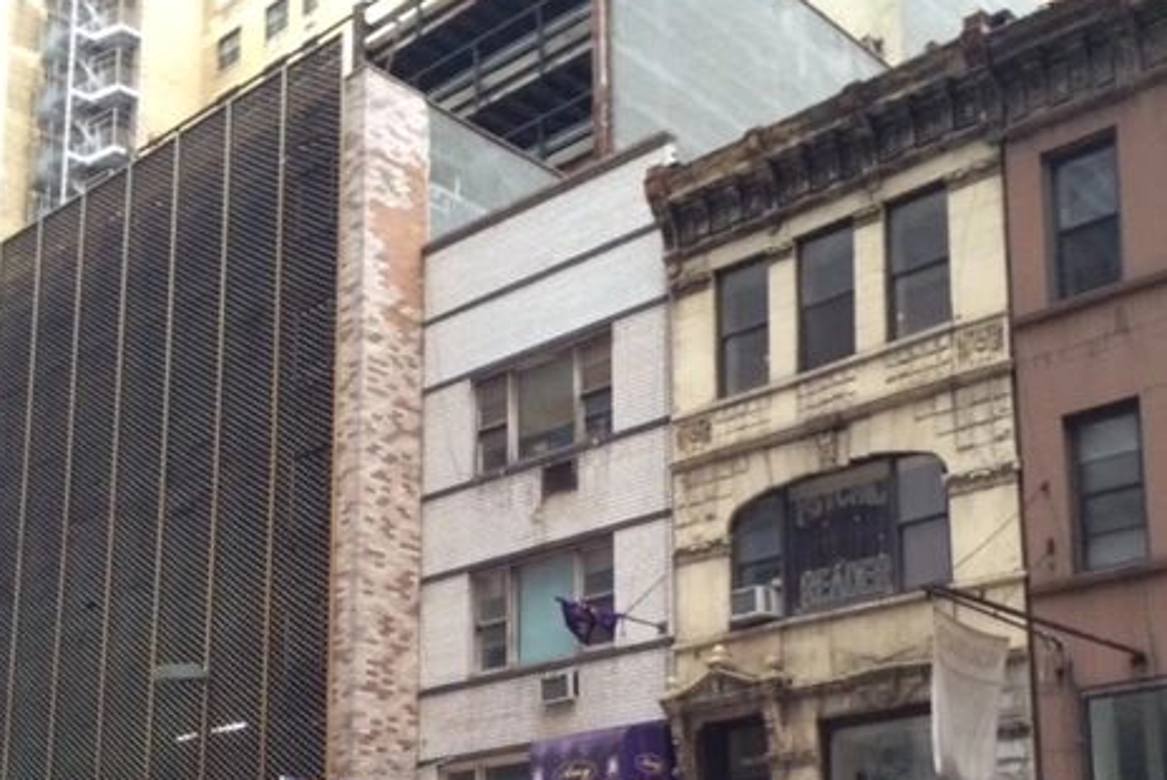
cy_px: 571
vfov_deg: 30.8
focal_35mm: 43
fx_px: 1395
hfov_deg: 45.3
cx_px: 651
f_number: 2.2
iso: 64
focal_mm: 4.12
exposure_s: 1/30
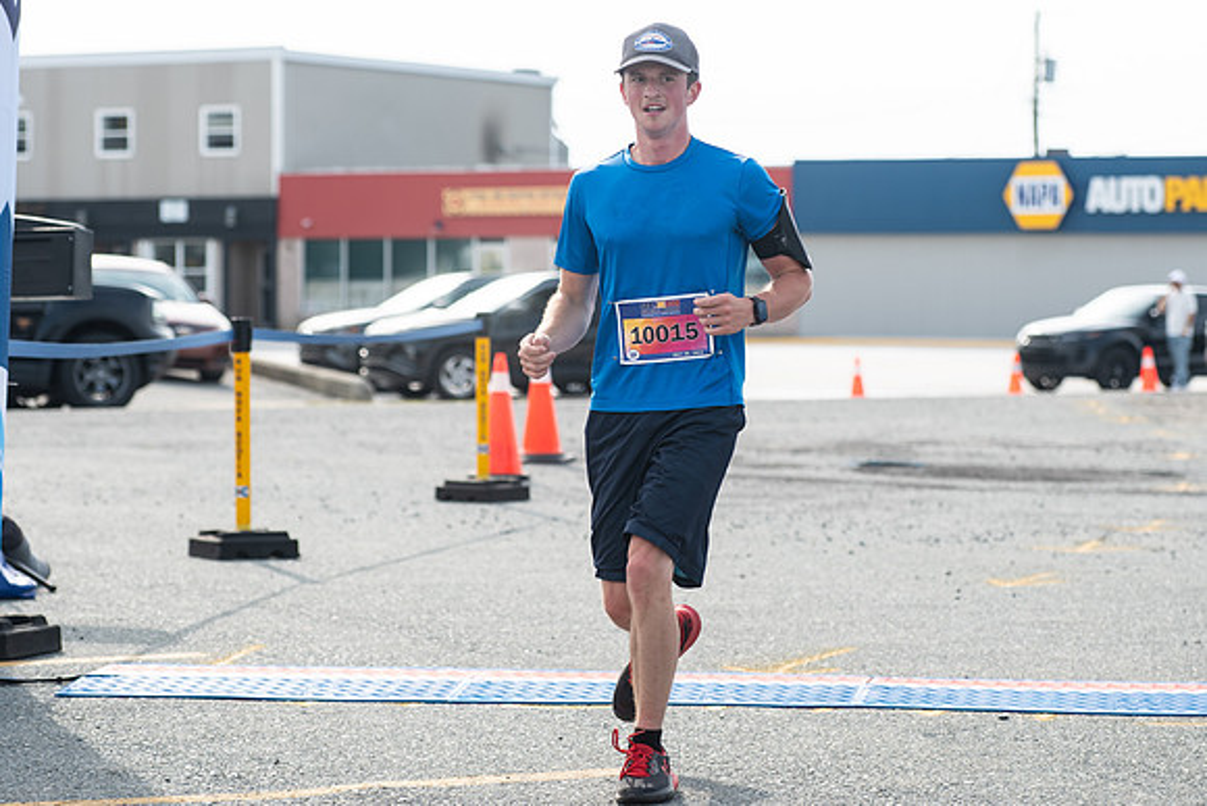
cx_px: 603
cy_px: 260
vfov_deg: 11.8
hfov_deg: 17.6
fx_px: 3907
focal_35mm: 117
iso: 250
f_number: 4.5
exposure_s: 1/1250
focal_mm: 86
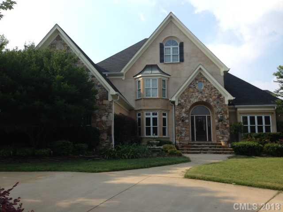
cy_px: 106
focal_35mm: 33
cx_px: 142
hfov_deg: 55.4
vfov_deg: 42.9
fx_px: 270
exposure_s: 1/1063
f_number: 2.4
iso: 50
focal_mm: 4.13
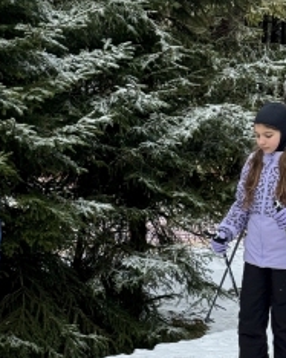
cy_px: 303
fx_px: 1271
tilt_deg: -8.7
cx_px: 31
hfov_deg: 12.7
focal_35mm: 120
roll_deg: -2.1
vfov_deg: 15.9
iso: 64
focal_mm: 6.86
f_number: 1.78
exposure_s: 1/1263
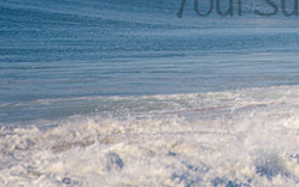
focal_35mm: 1385
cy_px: -16
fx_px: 11283
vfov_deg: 0.9
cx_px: 316
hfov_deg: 1.5
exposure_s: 1/1600
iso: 160
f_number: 5.6
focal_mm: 500
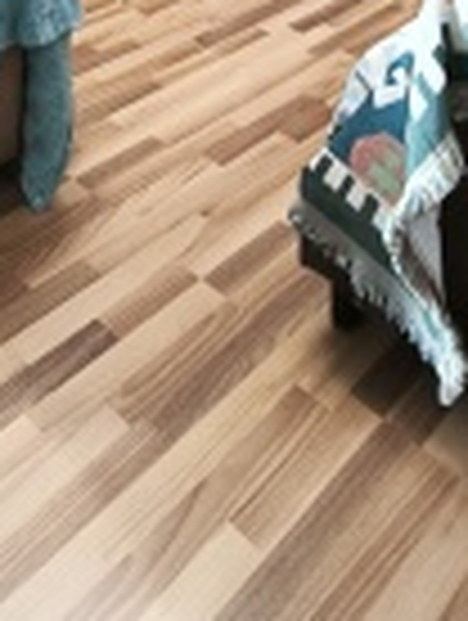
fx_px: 899
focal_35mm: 50
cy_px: -328
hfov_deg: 29.1
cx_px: 173
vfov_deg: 26.5
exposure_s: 1/16.7
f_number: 2.2
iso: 1600
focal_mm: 1.91
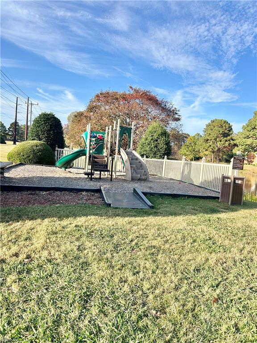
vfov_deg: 67.3
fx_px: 257
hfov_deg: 53.1
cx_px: 128
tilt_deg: -3.5
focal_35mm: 26
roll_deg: -5.1
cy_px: 172
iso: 50
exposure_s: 1/2165
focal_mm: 5.7
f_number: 1.5
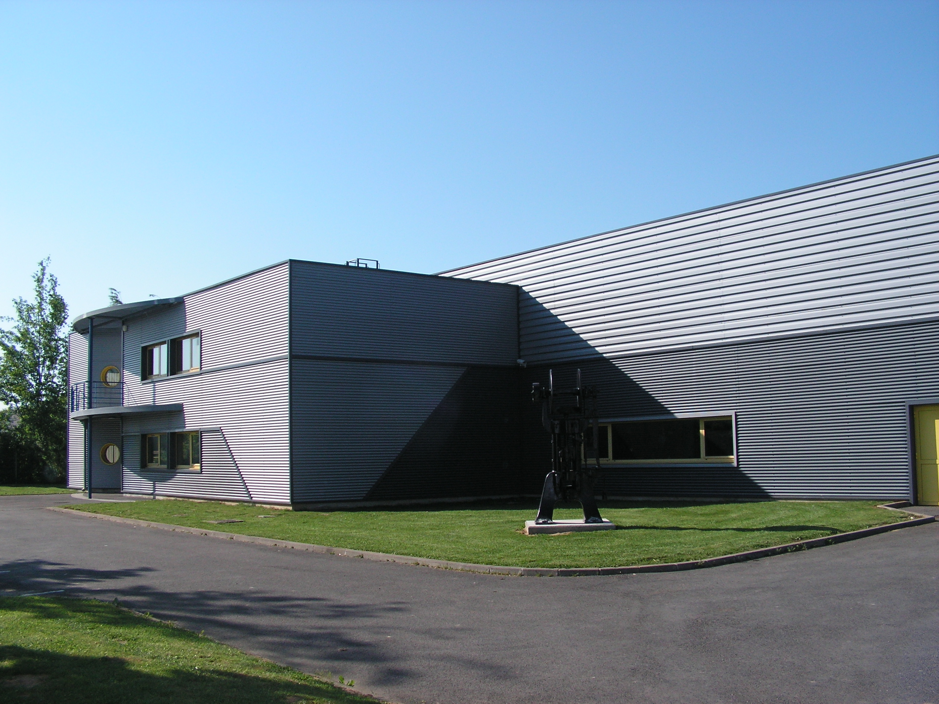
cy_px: 352
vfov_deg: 39.7
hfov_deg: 51.4
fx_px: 977
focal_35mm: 36
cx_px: 470
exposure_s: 1/1000
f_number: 3.2
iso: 64
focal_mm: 6
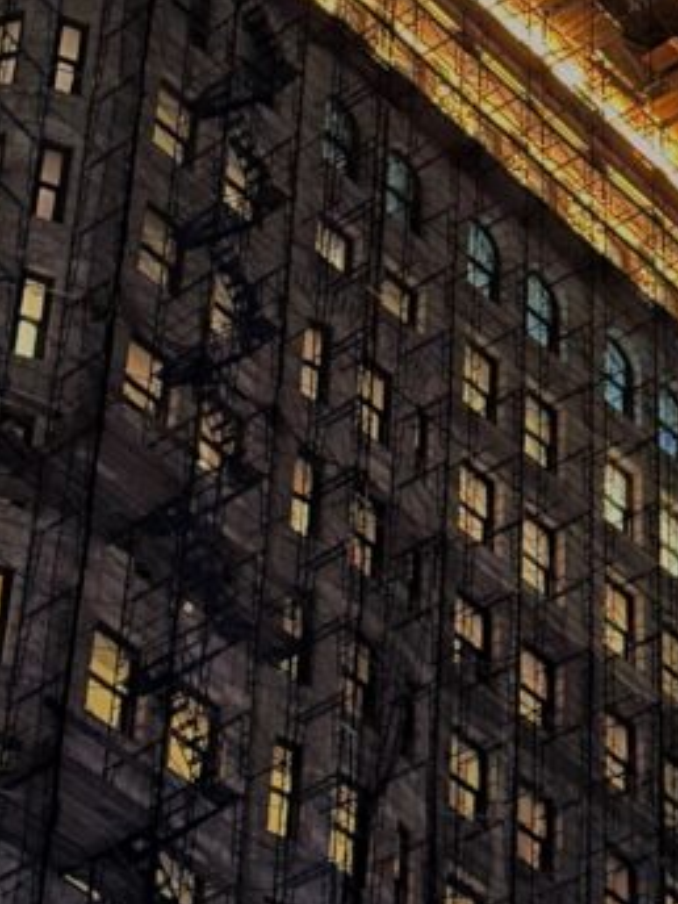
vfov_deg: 13.8
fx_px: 3734
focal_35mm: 143
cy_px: 410
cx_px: 526
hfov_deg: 10.3
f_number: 1.78
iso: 500
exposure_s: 1/5
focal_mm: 6.86
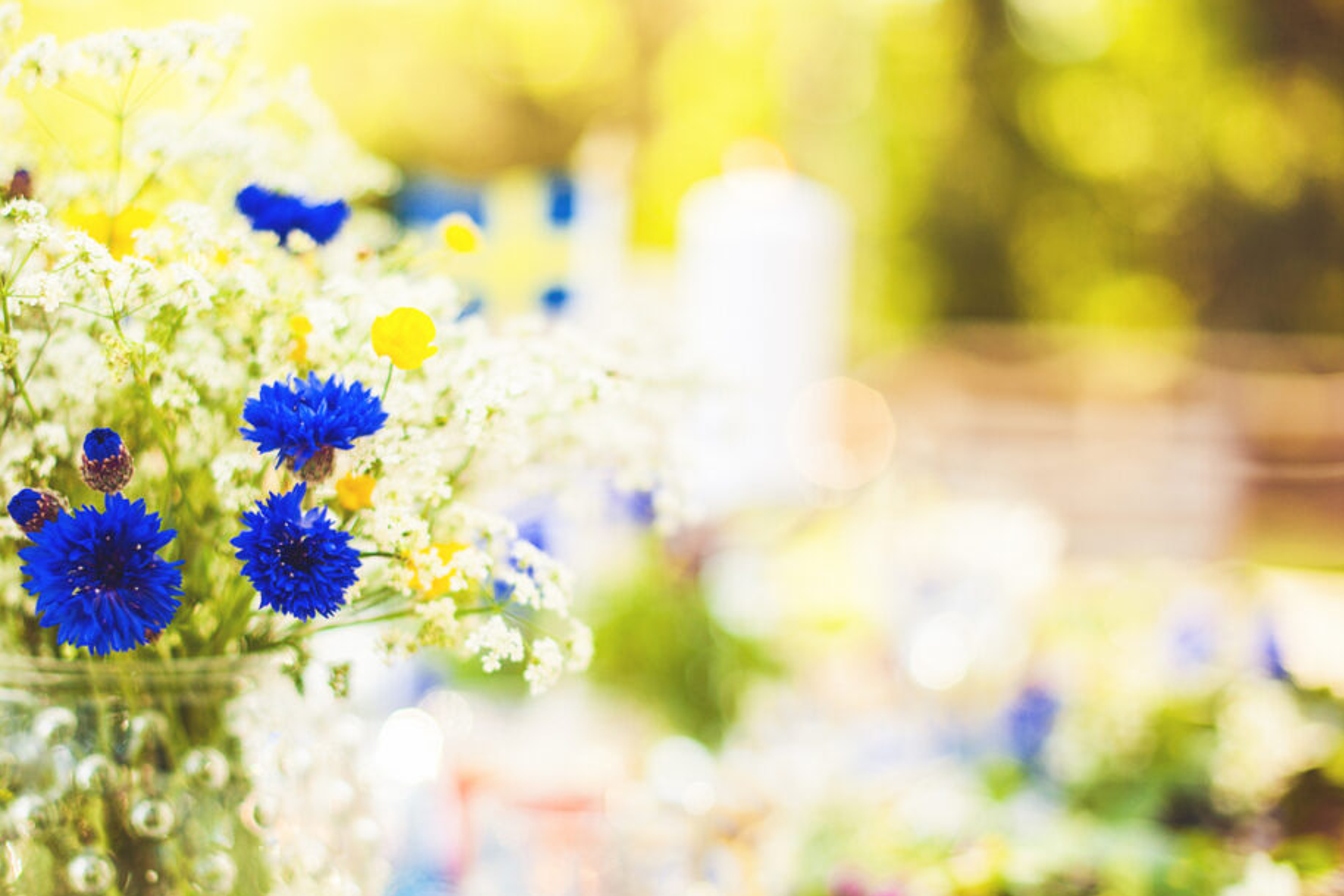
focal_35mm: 59
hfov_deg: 33.9
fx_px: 2202
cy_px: 517
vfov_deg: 23.0
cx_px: 570
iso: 160
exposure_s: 1/800
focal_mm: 50
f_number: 2
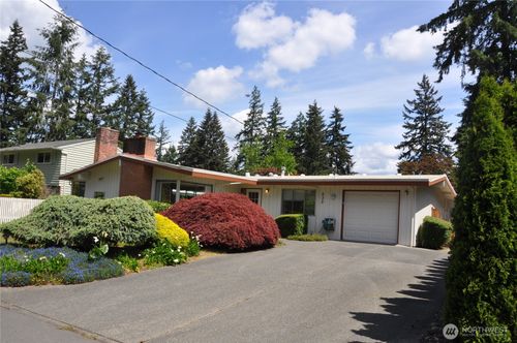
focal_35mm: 27
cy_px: 172
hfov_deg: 67.4
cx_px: 258
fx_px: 387
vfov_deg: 47.8
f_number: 13
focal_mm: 18
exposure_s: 1/160
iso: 200
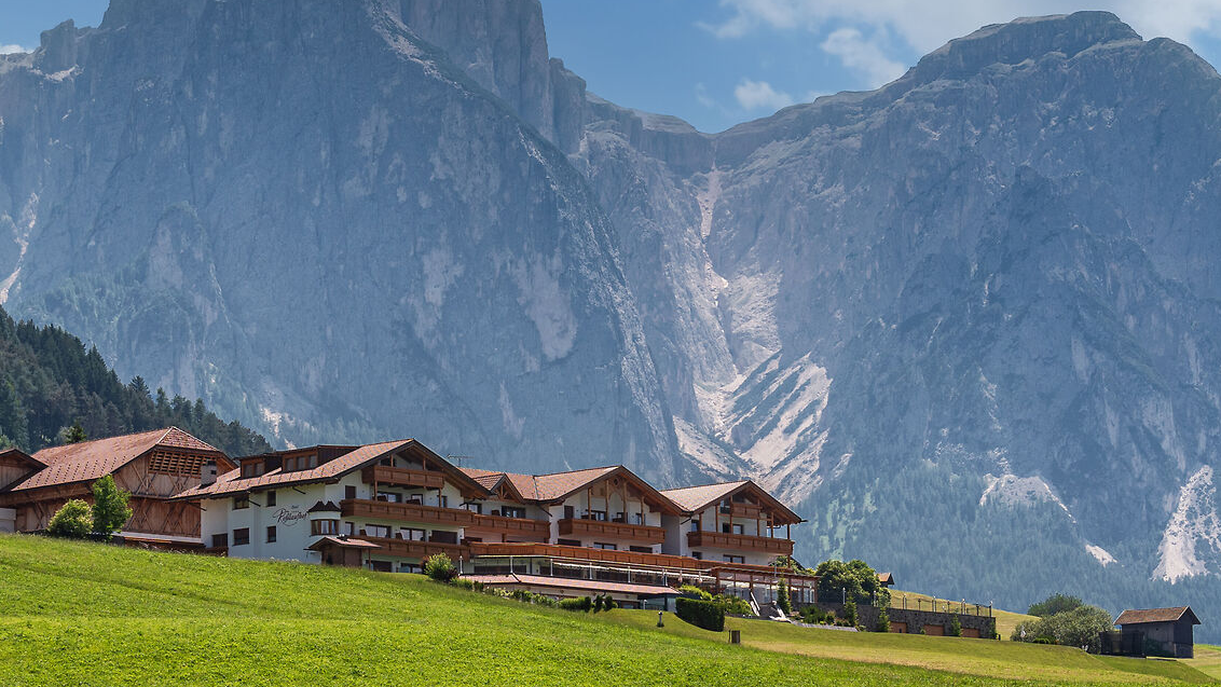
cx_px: 544
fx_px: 3594
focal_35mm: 111
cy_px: 547
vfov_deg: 10.9
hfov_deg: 19.3
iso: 100
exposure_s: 1/200
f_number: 10
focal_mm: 50
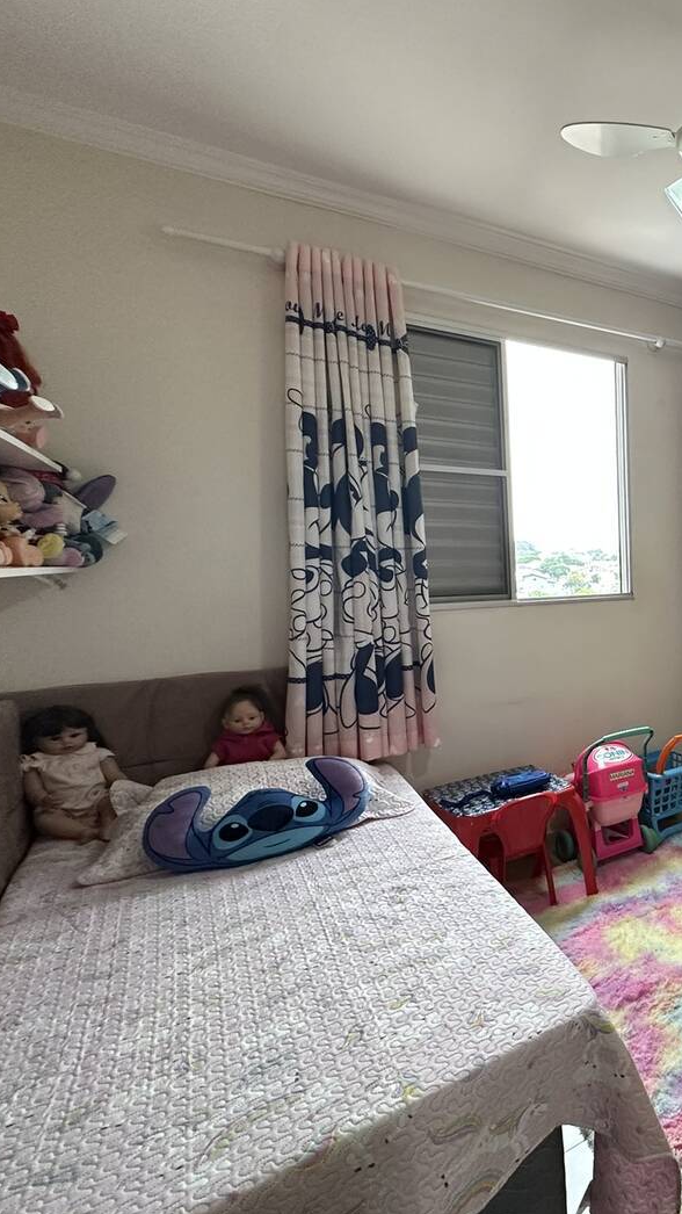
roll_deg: -0.7
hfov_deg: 38.8
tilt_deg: -7.1
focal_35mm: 21
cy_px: 620
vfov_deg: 83.8
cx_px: 824
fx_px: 675
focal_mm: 2.22
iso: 250
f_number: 2.2
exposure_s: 1/120
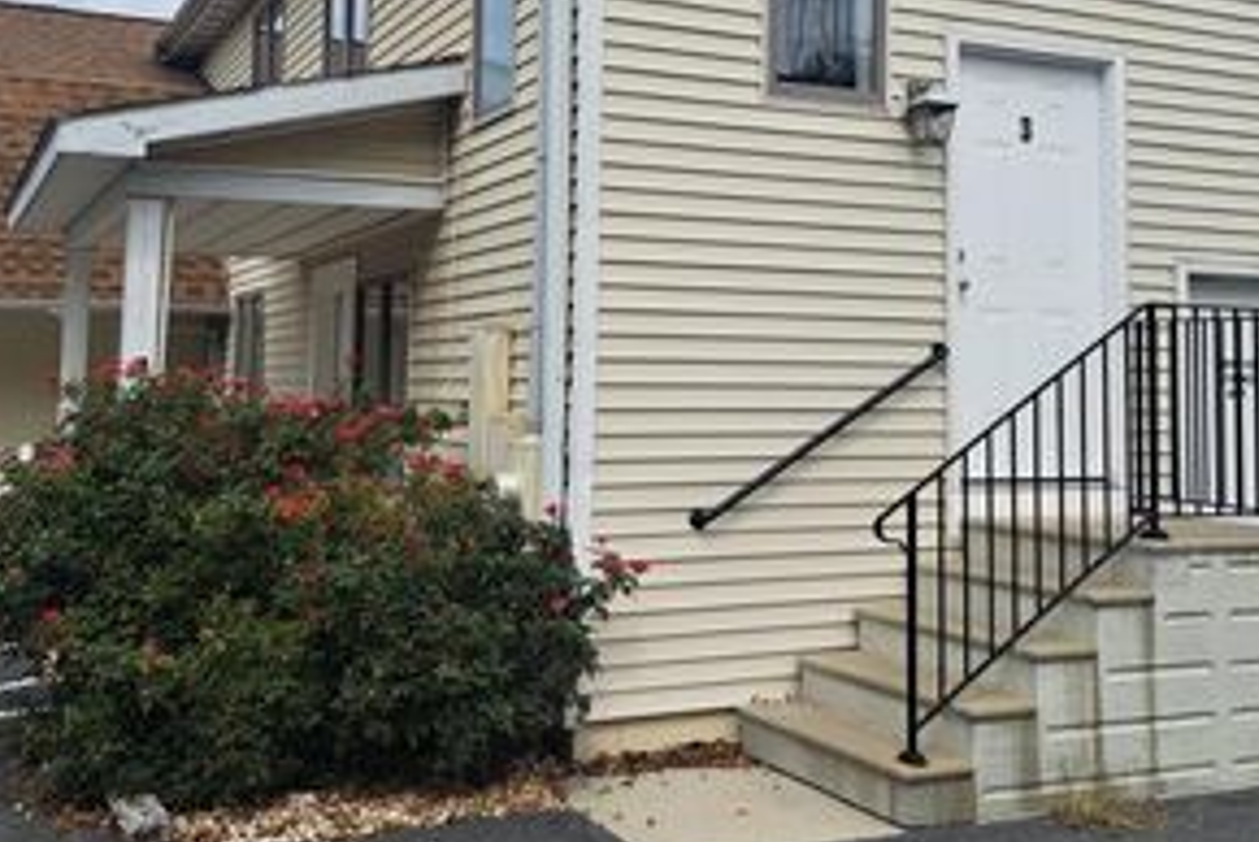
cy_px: 254
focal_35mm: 43
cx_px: 725
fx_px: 1505
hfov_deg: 45.2
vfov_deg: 30.9
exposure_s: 1/1138
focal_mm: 5.23
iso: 50
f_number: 1.8
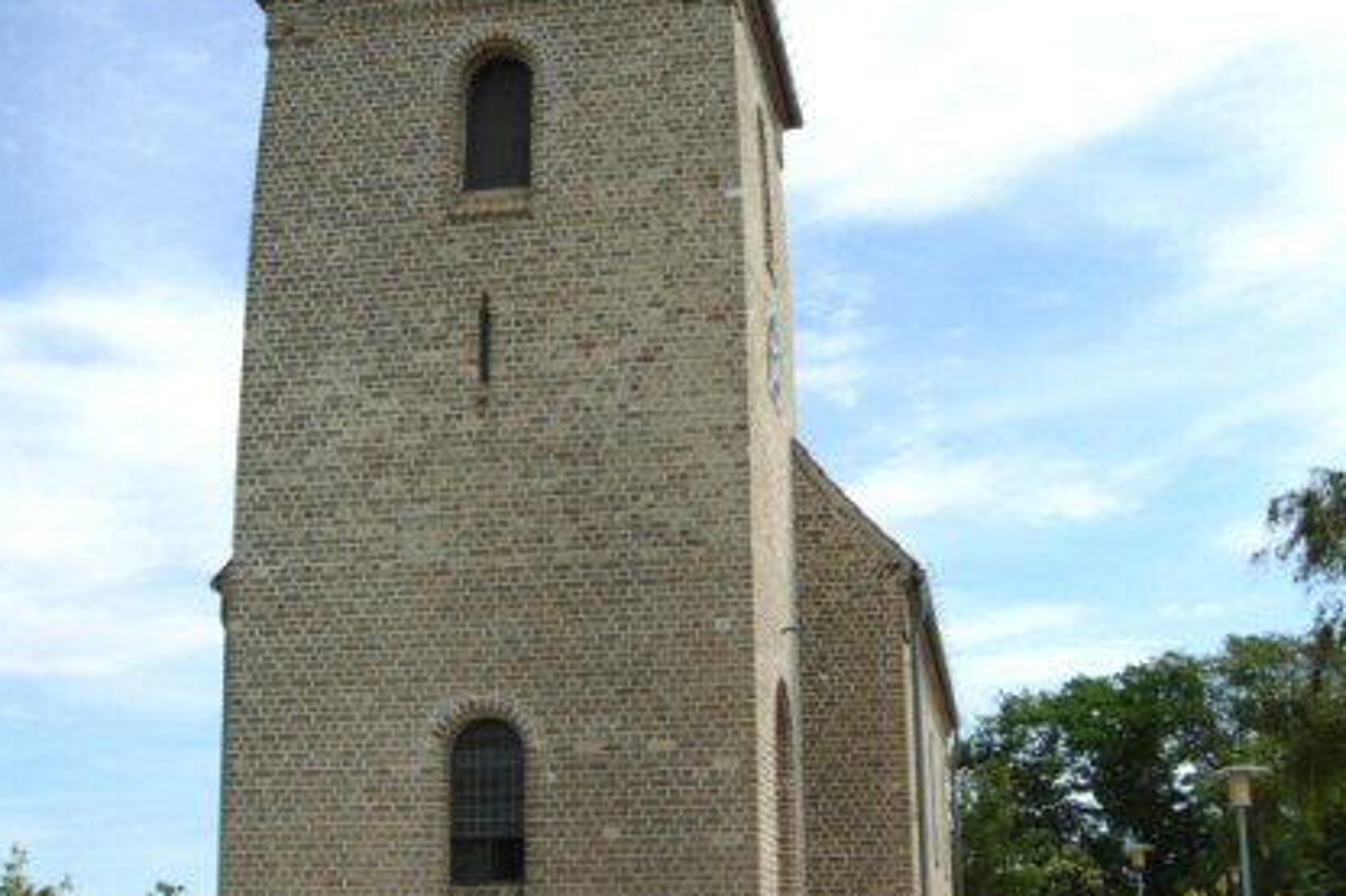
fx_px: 1906
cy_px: 412
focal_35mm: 51
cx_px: 675
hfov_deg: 38.9
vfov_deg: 26.5
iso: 50
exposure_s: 1/406
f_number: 6.1
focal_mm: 7.5
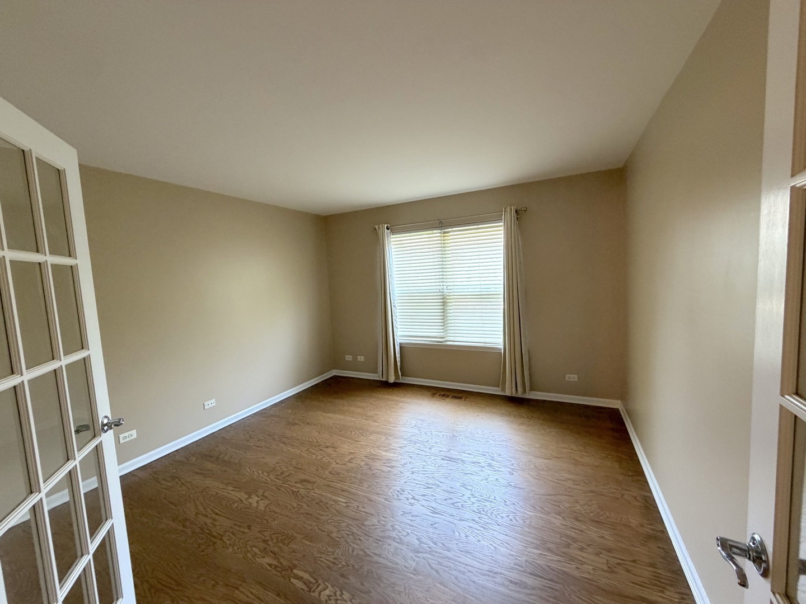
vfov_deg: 85.7
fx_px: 326
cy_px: 302
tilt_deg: -5.4
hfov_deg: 102.1
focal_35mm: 14
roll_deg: +3.1
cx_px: 403
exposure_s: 1/60
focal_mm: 2.22
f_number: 2.2
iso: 250
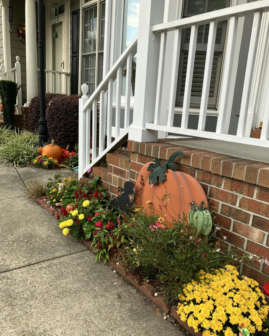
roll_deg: -2.7
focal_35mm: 30
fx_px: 299
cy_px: 182
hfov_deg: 48.5
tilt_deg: -13.7
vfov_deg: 58.7
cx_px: 135
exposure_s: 1/194
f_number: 1.8
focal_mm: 3.99
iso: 25
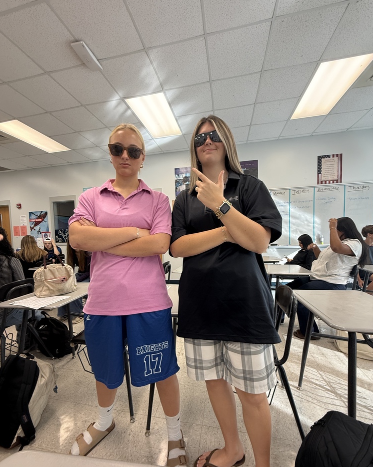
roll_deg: +0.8
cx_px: 182
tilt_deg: -3.3
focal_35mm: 15
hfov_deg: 84.0
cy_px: 249
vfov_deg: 96.7
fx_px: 207
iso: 200
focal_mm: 2.22
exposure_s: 1/60
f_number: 2.2
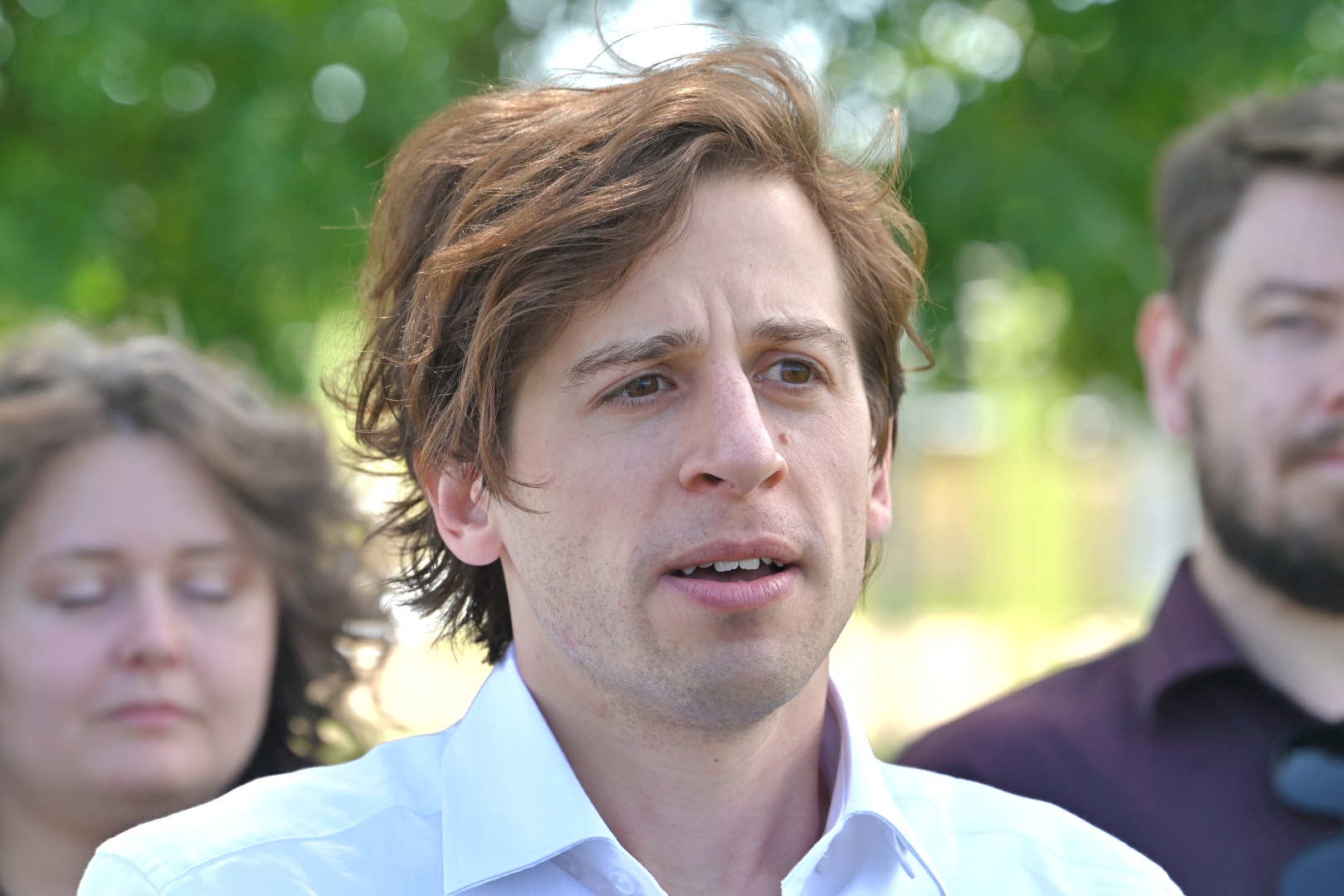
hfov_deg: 12.8
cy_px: 448
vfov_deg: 8.6
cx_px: 672
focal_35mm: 160
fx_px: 5973
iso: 100
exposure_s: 1/200
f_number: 7.1
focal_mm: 160
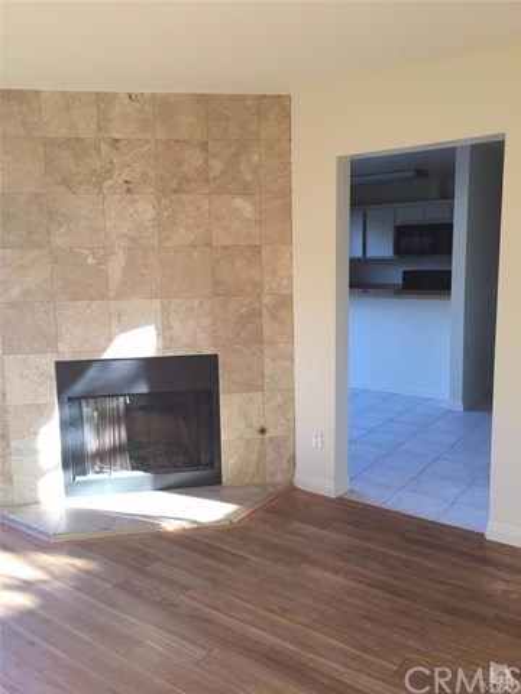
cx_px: 260
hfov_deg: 48.2
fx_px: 582
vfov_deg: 61.7
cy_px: 347
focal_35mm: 29
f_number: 2.2
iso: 32
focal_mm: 4.15
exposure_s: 1/60
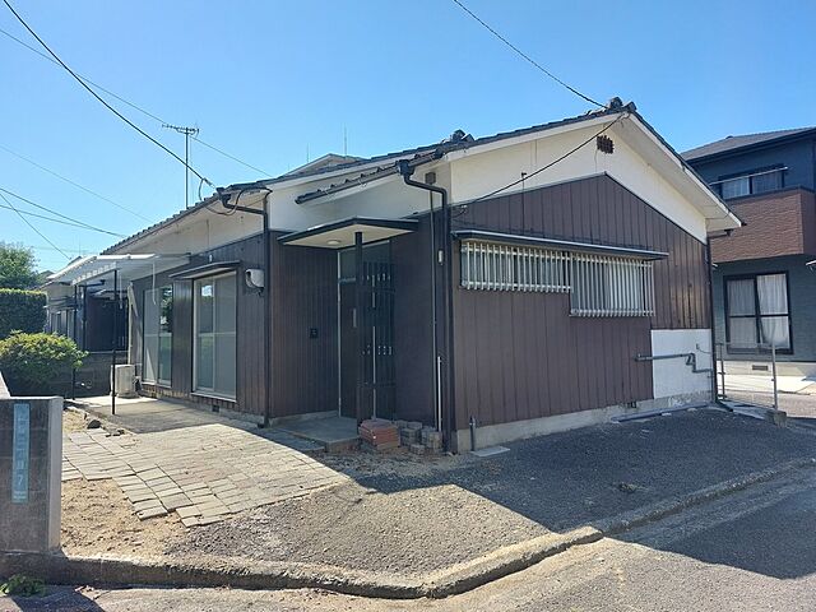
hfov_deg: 71.6
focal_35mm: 24
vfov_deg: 56.8
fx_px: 566
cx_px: 408
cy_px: 306
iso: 25
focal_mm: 5.23
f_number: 1.8
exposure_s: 1/574
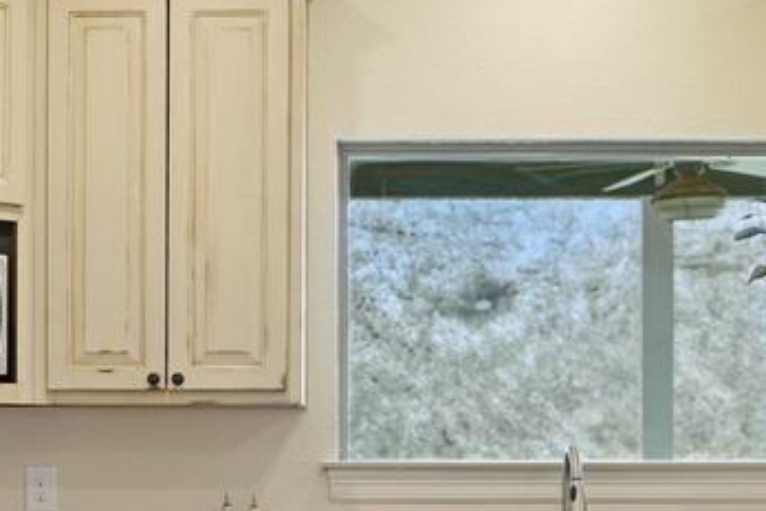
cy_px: 406
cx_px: 361
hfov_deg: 22.1
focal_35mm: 92
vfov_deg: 14.8
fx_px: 1957
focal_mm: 50
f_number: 2.8
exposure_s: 1/60
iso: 400
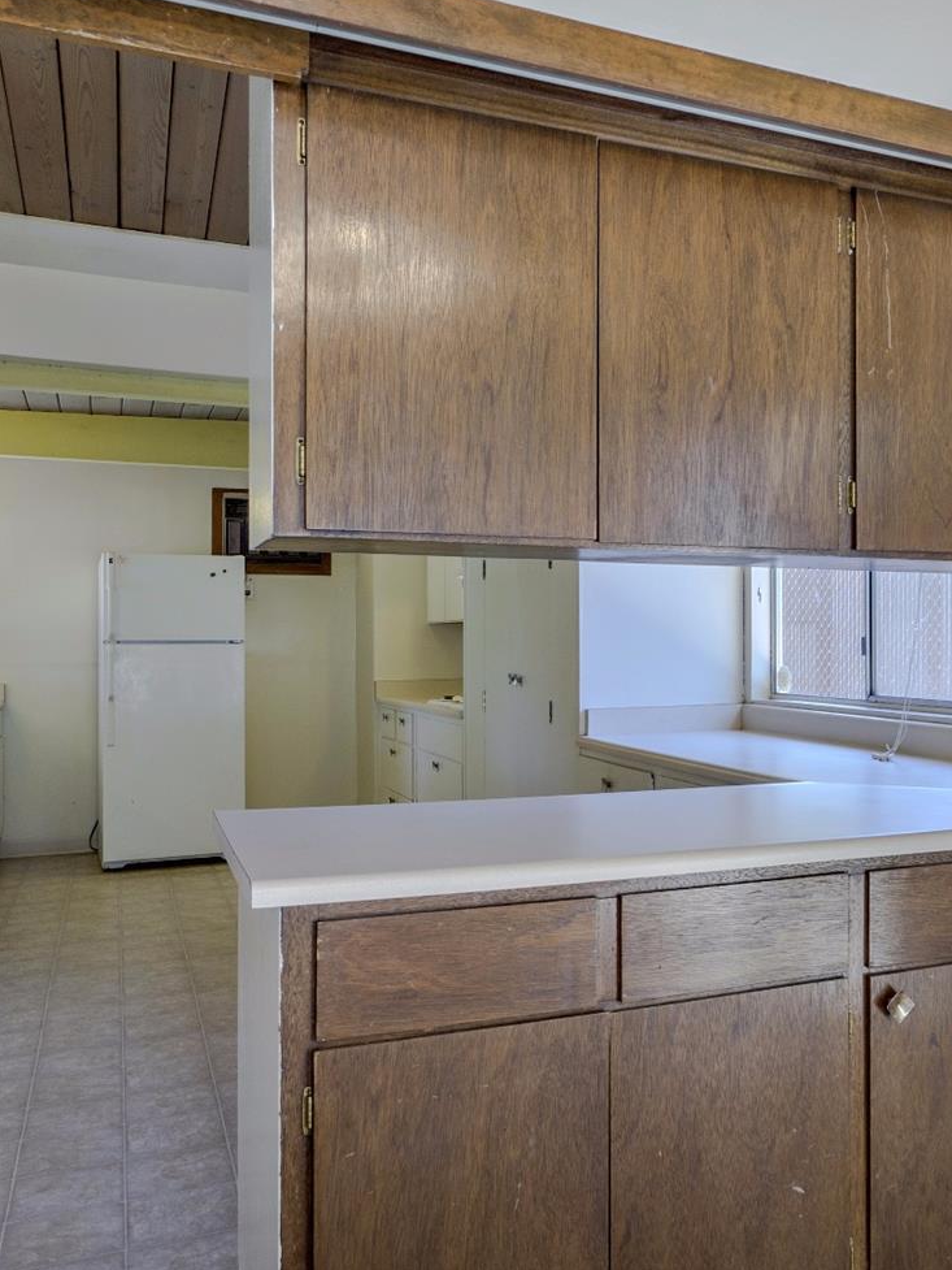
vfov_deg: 58.3
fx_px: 1136
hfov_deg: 44.3
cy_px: 634
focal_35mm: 31
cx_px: 681
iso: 100
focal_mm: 14
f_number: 5
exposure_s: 1/25
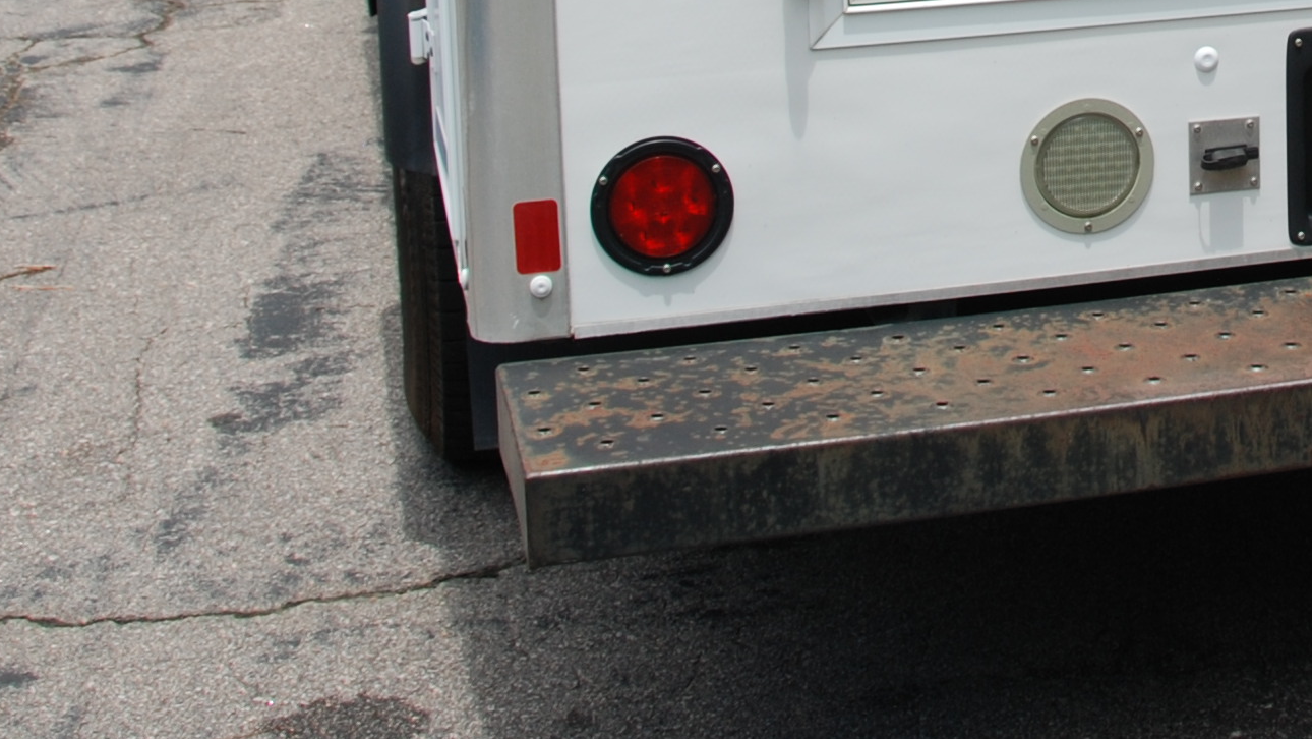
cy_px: -445
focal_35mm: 85
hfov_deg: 23.7
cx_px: 1387
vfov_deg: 13.3
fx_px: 2957
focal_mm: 18
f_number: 7.1
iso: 100
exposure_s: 1/200
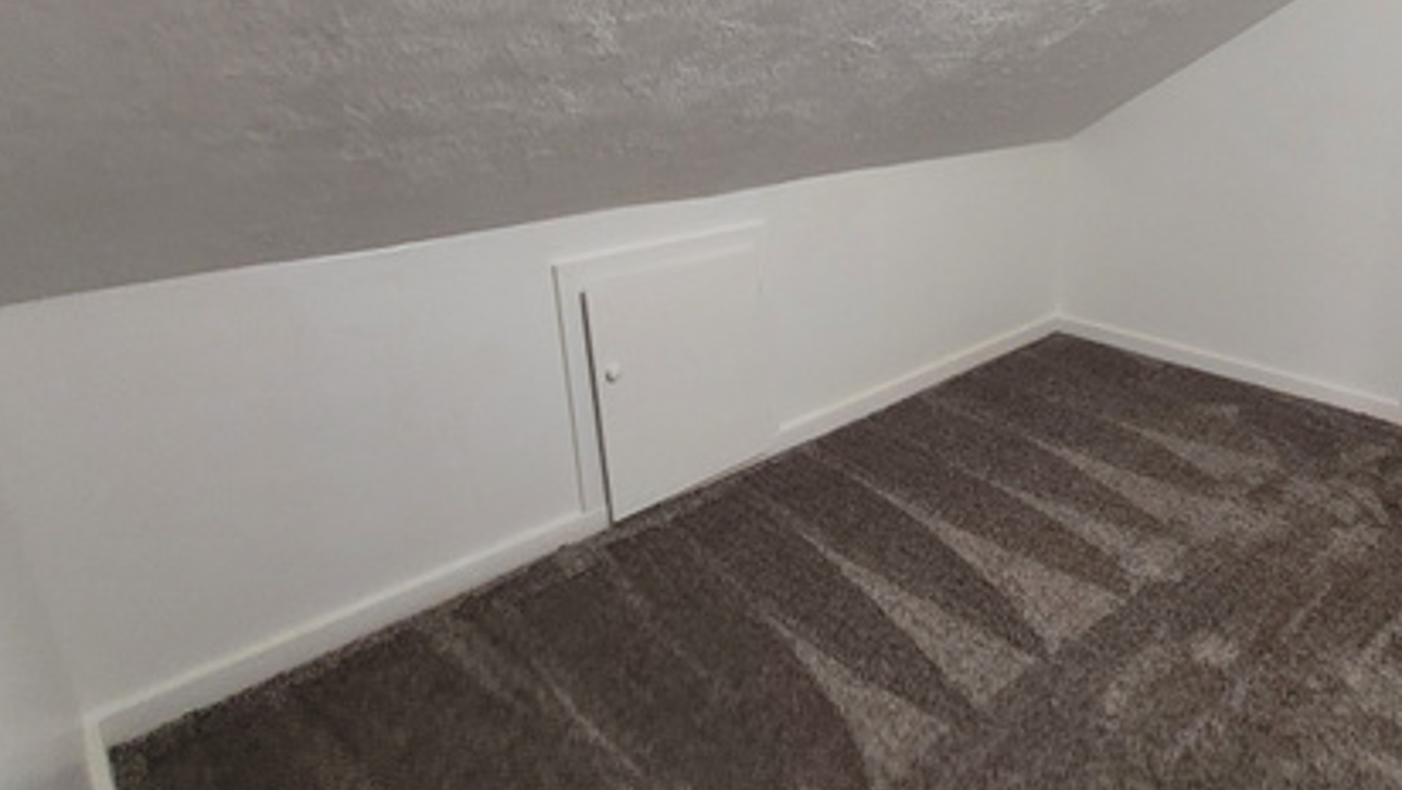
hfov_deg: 79.0
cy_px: 293
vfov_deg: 51.0
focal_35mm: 22
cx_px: 915
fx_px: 818
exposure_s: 1/39
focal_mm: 1.74
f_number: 2.2
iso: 400
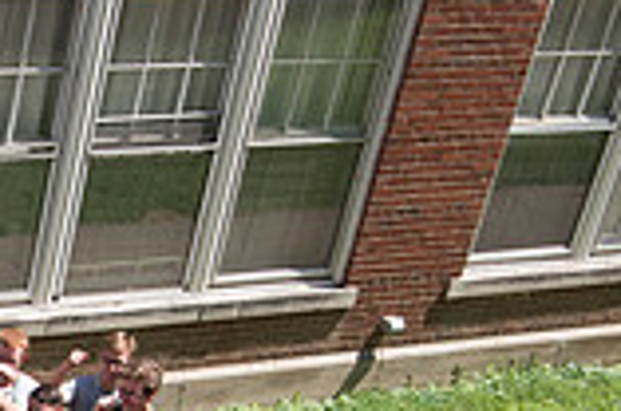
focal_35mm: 126
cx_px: -214
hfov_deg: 15.4
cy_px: 650
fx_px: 2169
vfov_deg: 10.4
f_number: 5
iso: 640
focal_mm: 34
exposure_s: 1/2500
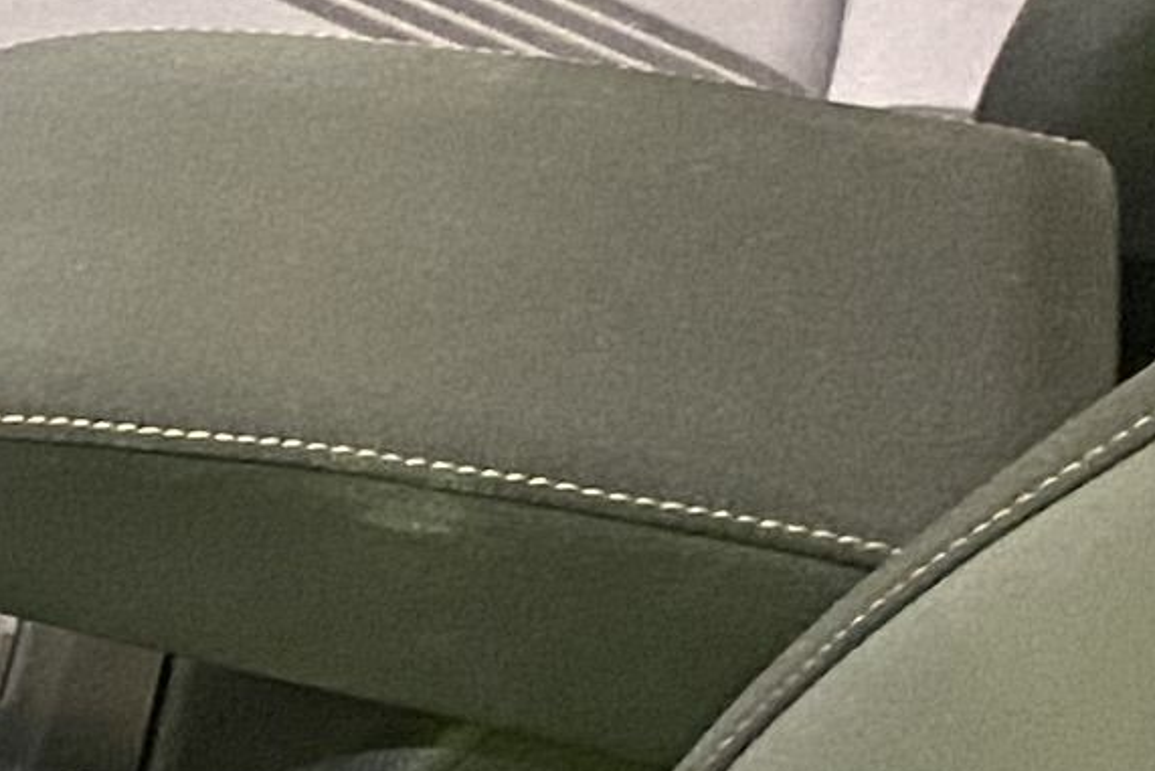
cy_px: 587
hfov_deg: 9.7
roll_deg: -1.1
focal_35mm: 191
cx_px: -1509
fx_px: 6129
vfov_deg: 7.2
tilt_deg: -38.3
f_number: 1.8
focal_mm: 4.25
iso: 400
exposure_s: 1/33
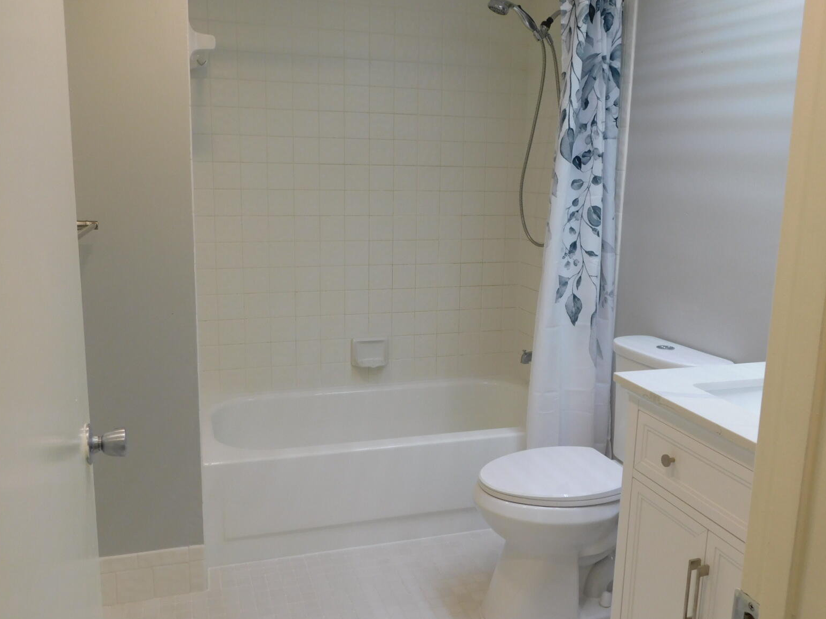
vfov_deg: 45.4
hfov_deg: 58.3
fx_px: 740
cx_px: 419
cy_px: 310
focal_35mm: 31
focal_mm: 5.3
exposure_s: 1/50
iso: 125
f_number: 3.2
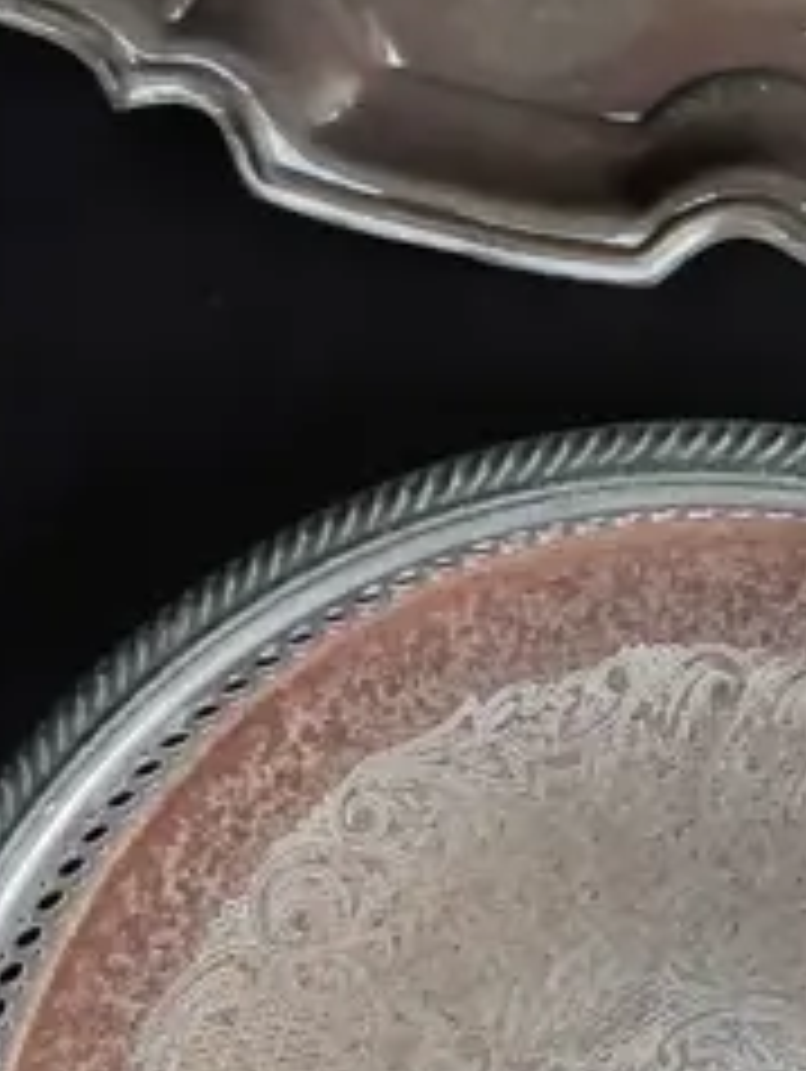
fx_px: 3595
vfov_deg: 16.7
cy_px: 126
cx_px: 1445
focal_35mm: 116
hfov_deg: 11.8
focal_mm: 2.87
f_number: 2
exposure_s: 1/120
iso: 160
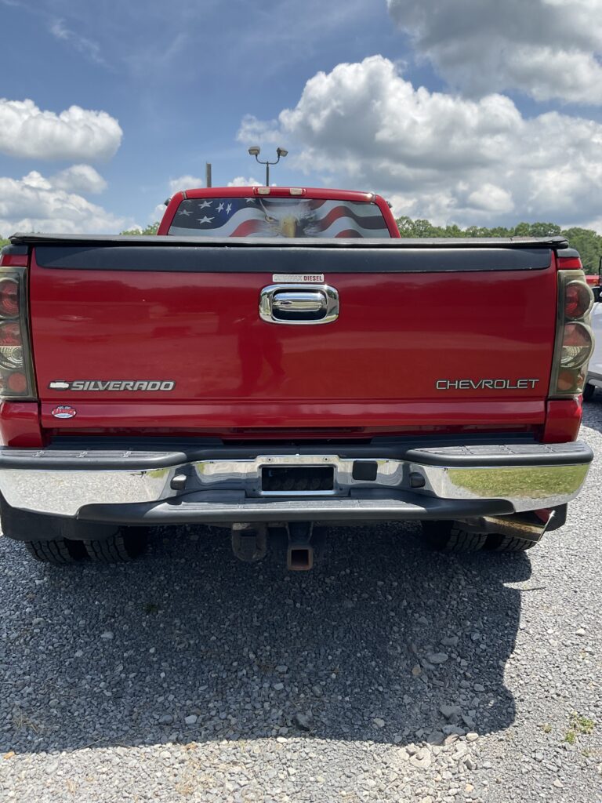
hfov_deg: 48.2
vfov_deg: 61.7
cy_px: 402
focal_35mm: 29
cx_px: 301
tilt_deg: -8.7
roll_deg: +0.9
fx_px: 672
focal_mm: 3
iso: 16
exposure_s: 1/1279
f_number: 1.8
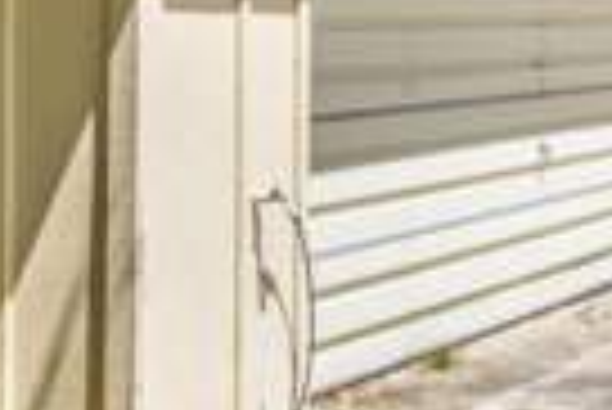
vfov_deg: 13.9
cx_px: 1120
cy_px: -2
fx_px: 1650
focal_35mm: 97
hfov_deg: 17.1
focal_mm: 11
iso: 250
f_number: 9
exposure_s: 1/4000
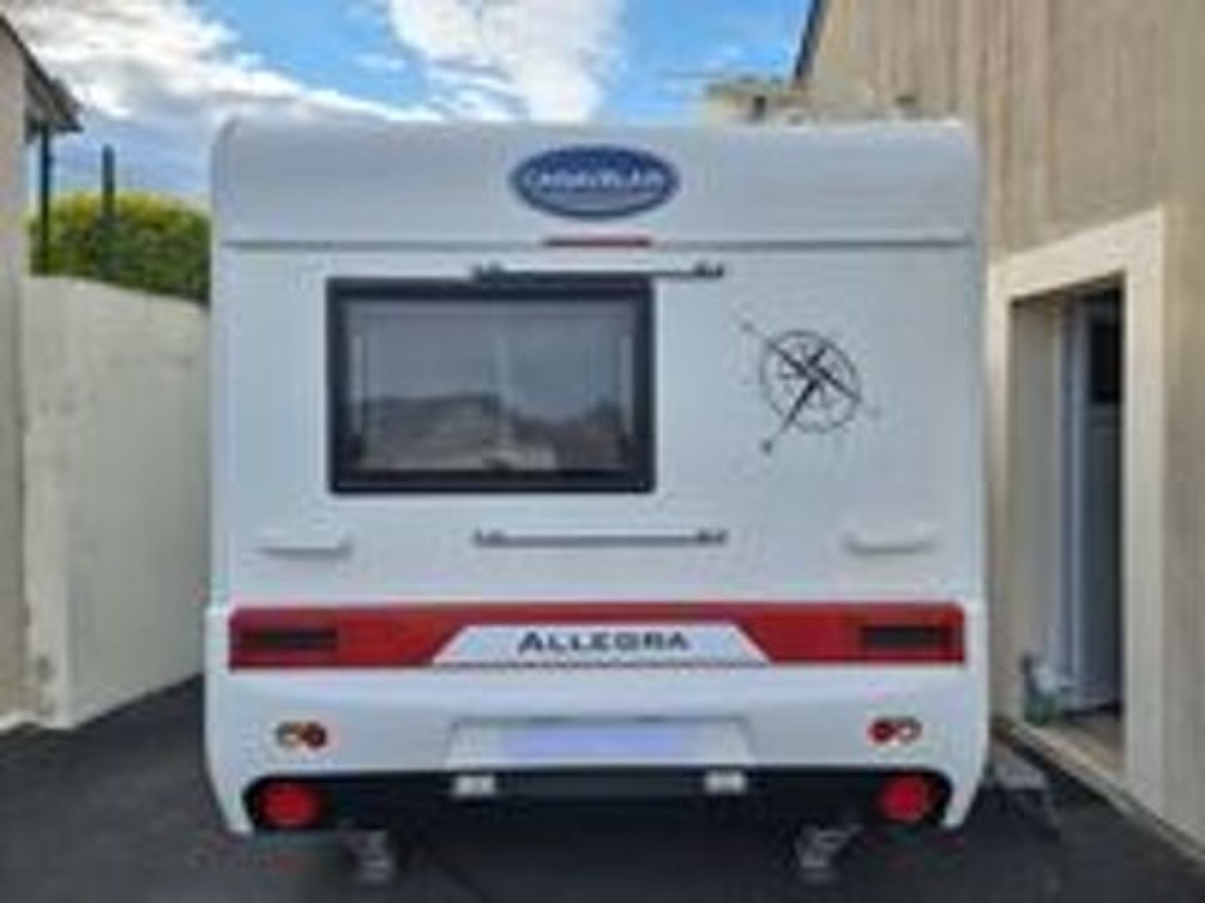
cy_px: 452
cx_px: 602
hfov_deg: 71.6
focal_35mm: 24
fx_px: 835
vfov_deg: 56.8
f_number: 1.8
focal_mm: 6.7
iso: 50
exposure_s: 1/784
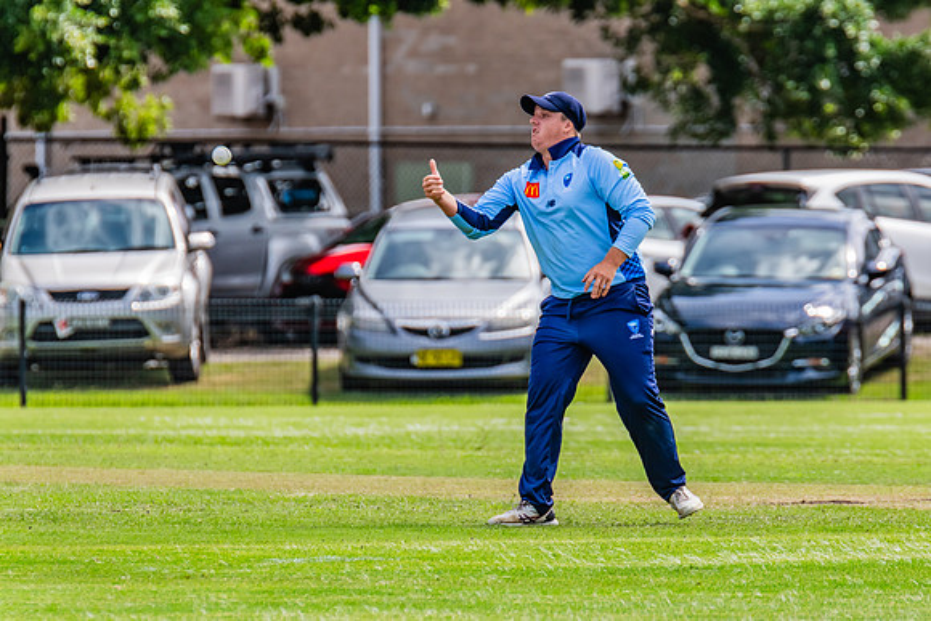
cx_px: 520
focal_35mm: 697
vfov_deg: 2.0
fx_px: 18040
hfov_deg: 3.0
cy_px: 329
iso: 800
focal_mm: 600
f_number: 11
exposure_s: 1/800
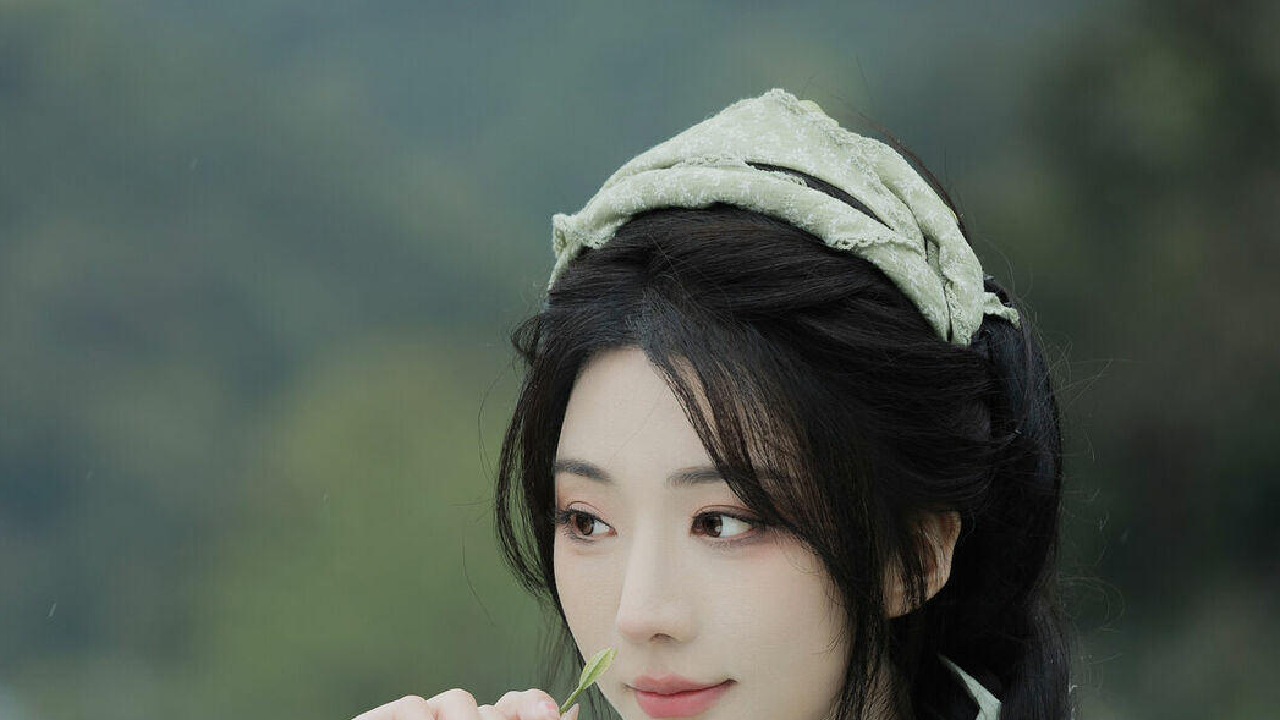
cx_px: 639
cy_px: 883
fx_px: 6686
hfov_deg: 10.9
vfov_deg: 6.1
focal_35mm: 197
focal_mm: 125
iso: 250
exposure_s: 1/640
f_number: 4
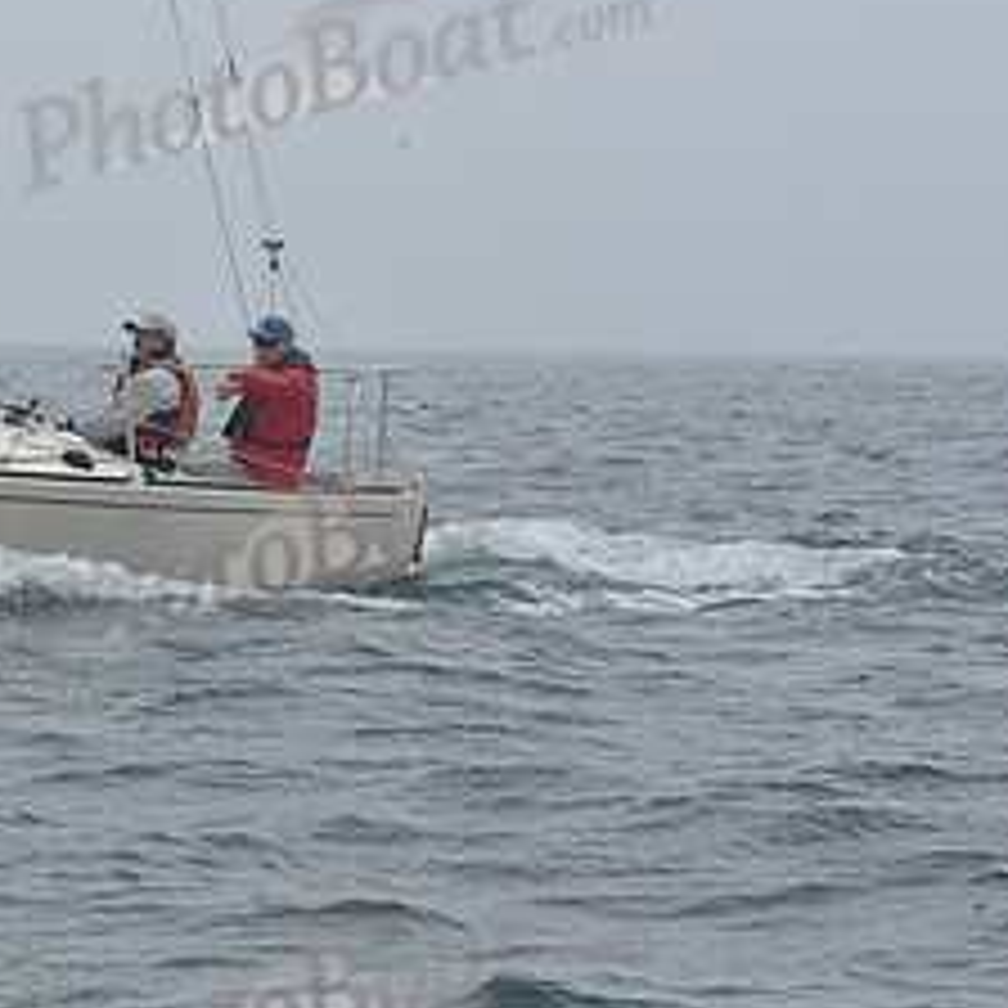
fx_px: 6161
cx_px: -212
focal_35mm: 187
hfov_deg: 9.2
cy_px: 371
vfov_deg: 9.3
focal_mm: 85
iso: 250
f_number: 9
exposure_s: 1/800
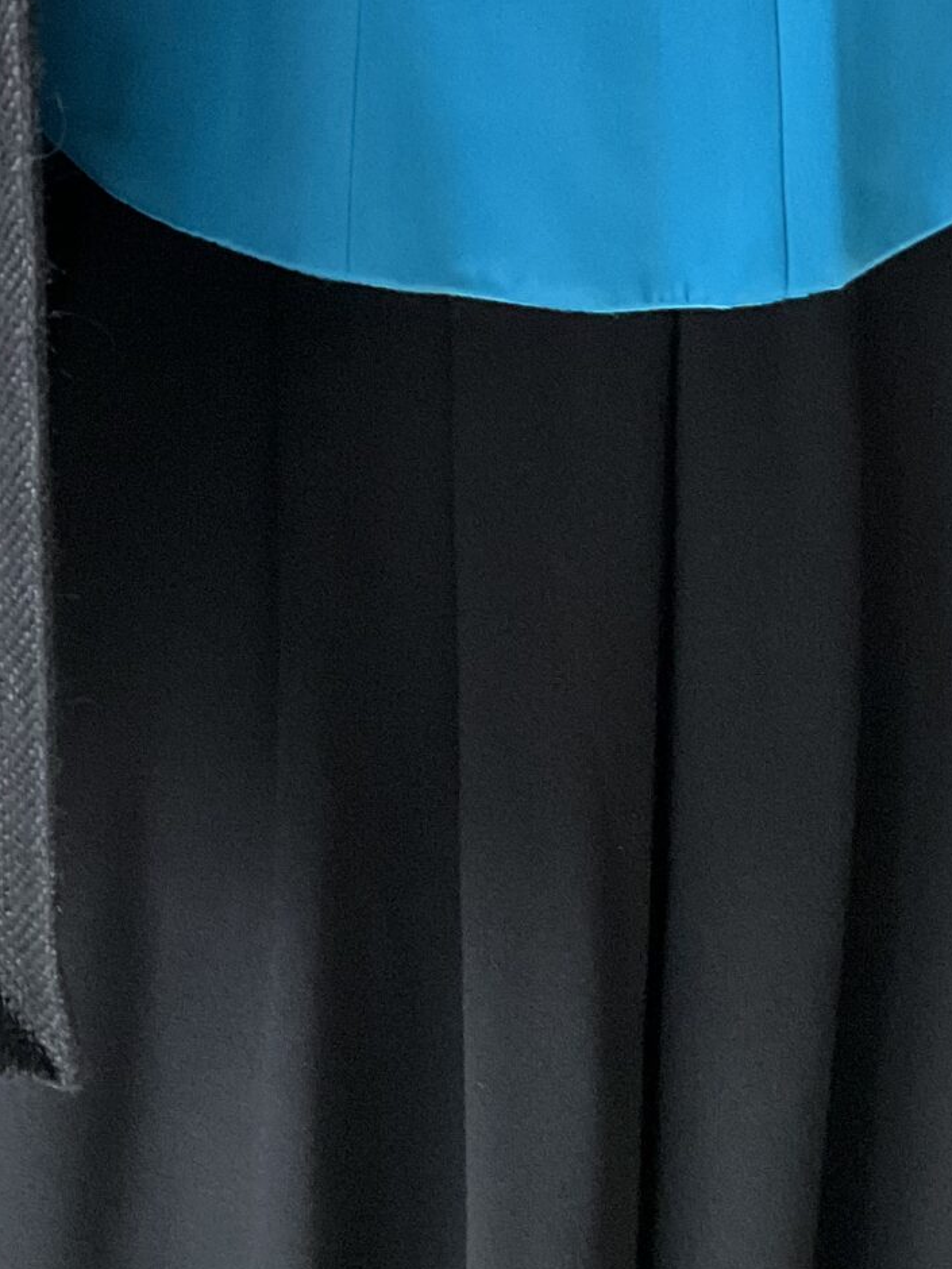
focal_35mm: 79
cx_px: 96
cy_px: -302
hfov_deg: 18.4
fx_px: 2897
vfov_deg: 22.5
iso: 250
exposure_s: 1/60
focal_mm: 3
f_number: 1.8
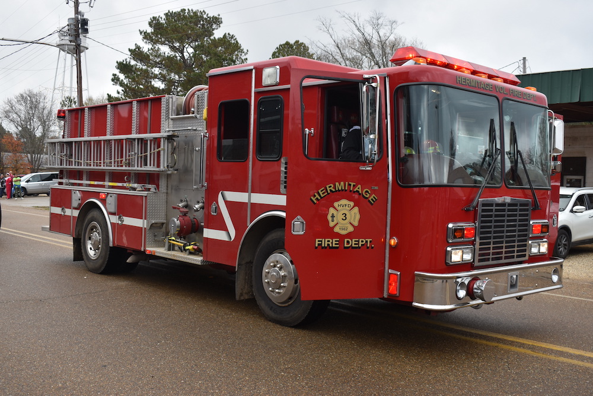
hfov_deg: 49.5
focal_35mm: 39
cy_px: 198
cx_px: 296
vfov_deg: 34.2
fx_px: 642
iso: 250
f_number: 5.6
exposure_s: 1/250
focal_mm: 26
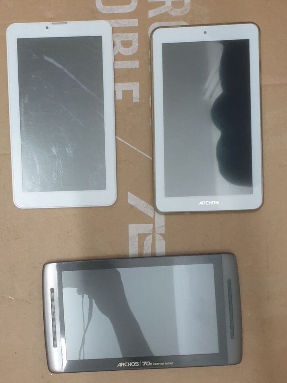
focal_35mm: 26
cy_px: 192
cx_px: 144
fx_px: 287
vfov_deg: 67.3
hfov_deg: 53.1
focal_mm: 4.3
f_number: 2.4
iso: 320
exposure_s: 1/25
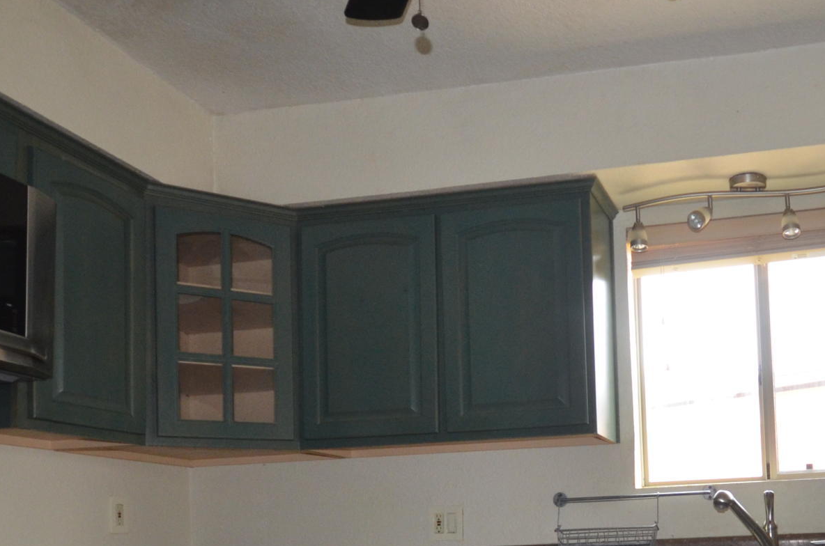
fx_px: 869
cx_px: 651
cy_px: 478
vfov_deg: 33.3
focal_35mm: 38
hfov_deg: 48.2
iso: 800
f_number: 4
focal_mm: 10
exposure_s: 1/60
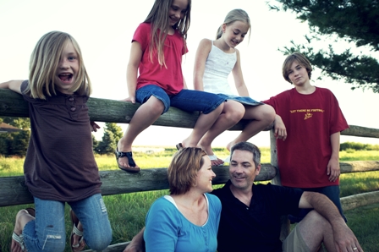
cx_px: 190
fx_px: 358
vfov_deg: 38.8
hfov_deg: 55.8
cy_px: 126
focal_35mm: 34
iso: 200
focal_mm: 34
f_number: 4.5
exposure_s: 1/125
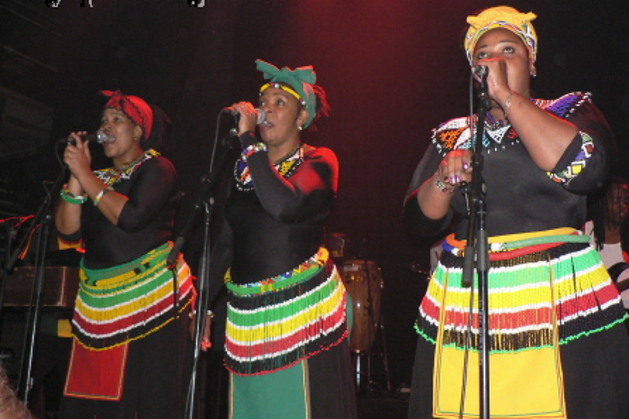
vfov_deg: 35.9
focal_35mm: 37
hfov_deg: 51.9
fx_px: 646
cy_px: 196
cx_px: 318
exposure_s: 1/60
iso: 300
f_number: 2.8
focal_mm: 6
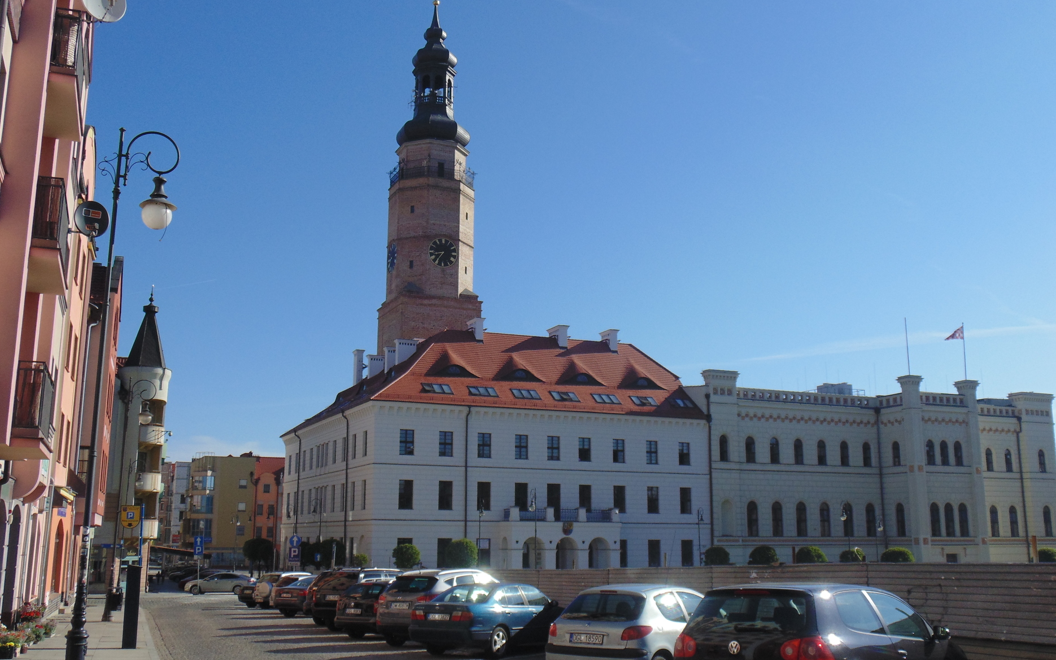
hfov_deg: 52.7
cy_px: 329
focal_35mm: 37
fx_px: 1065
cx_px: 518
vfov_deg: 34.4
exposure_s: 1/160
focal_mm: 6.2
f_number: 10.7
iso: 80
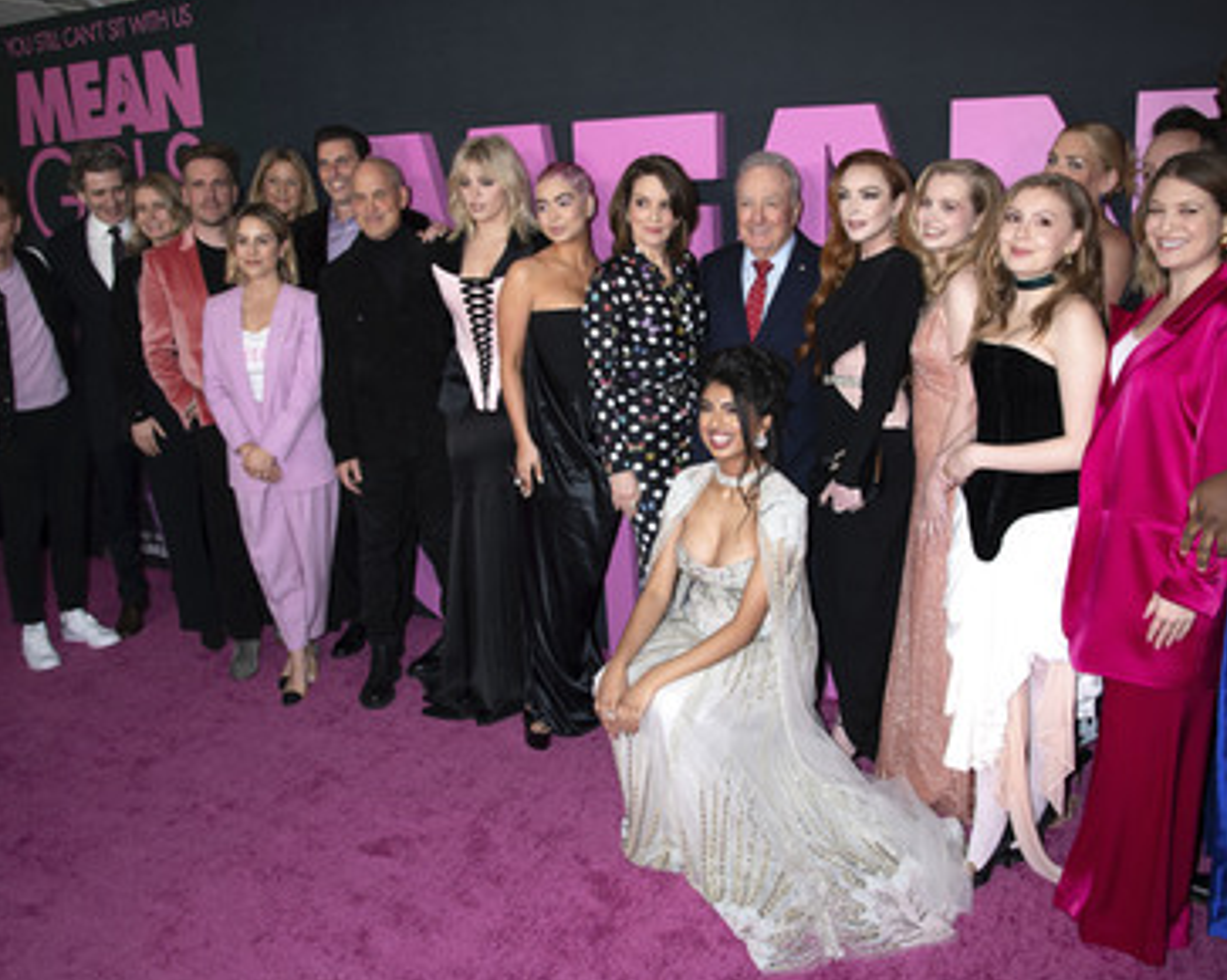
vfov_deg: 51.5
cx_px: 671
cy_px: 504
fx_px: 1016
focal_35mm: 28
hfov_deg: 62.1
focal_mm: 24
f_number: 6.3
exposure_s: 1/160
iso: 400
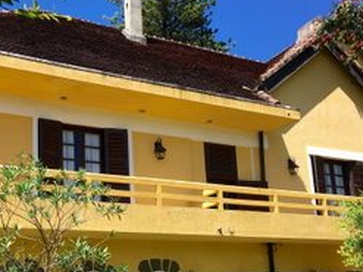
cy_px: 203
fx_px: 493
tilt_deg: +13.4
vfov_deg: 30.4
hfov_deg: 40.2
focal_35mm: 47
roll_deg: +2.9
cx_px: 140
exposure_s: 1/769
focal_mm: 4.15
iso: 25
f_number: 2.2
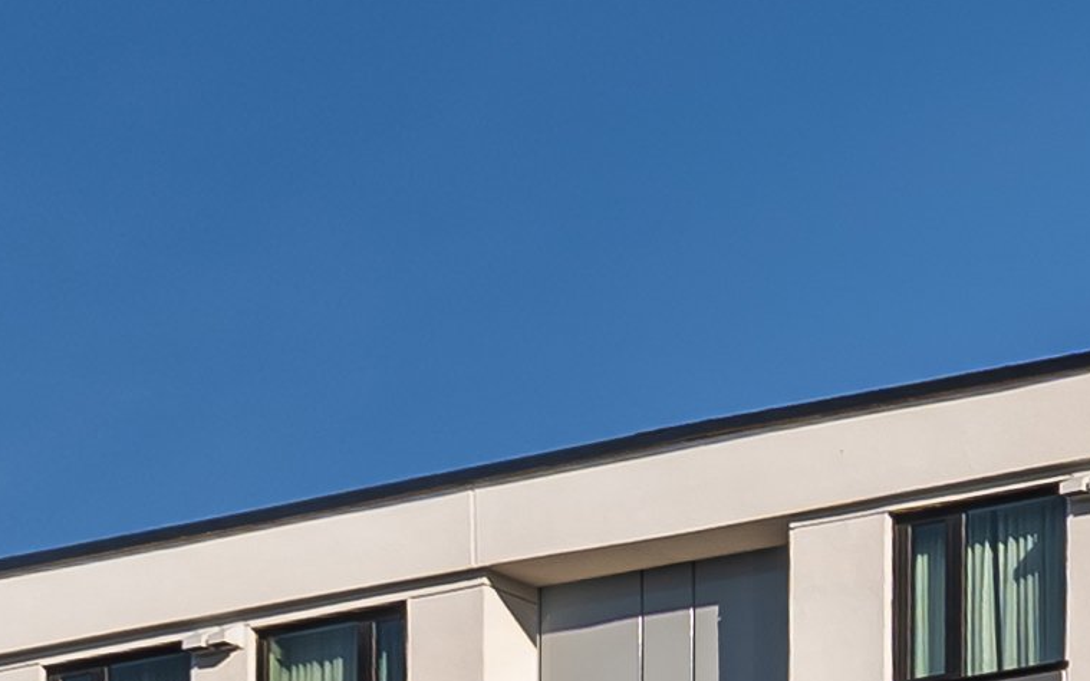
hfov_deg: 9.6
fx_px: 6267
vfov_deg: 6.2
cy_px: 260
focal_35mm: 211
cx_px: 1798
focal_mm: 26
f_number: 11
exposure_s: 1/200
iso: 100
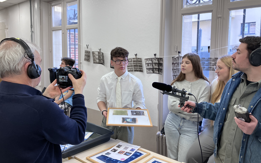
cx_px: 129
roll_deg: -0.8
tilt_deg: -5.9
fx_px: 213
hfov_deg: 62.9
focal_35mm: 30
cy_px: 75
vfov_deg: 41.8
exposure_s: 1/100
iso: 50
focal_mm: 3.99
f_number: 1.8
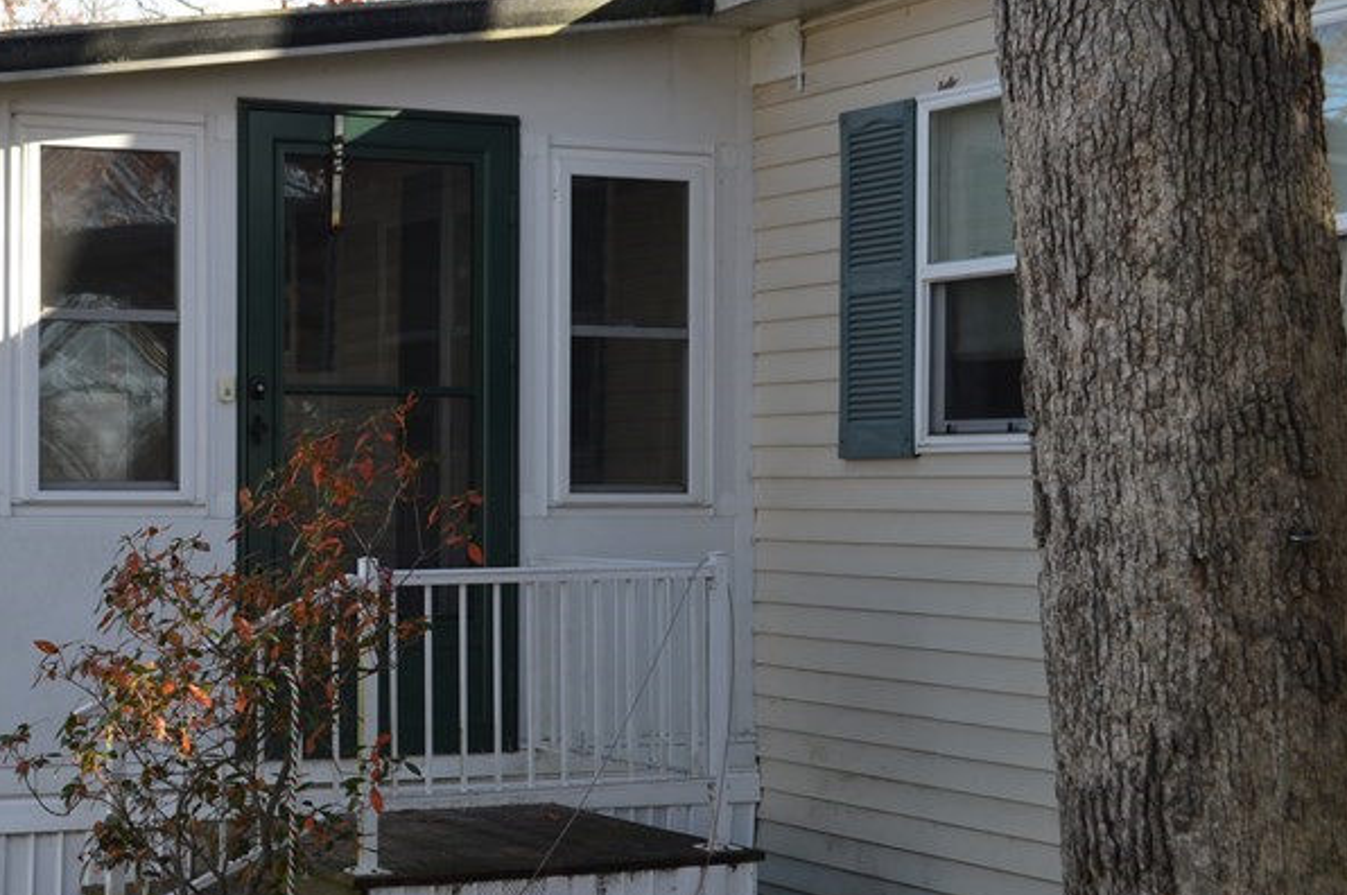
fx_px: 2504
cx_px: 246
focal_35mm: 67
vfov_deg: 20.3
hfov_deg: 29.3
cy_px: 469
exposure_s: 1/125
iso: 125
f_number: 5.6
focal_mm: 26
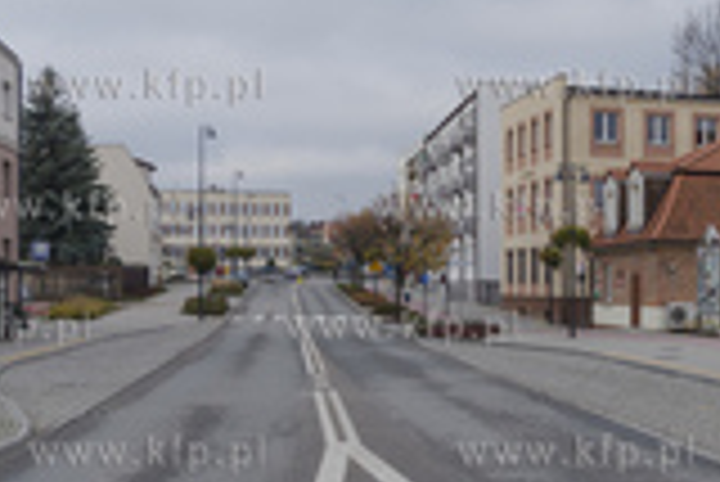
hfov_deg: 30.8
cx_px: 734
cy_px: 146
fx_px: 1201
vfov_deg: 22.5
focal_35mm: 60
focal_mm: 24
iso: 400
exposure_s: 1/2000
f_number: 3.2
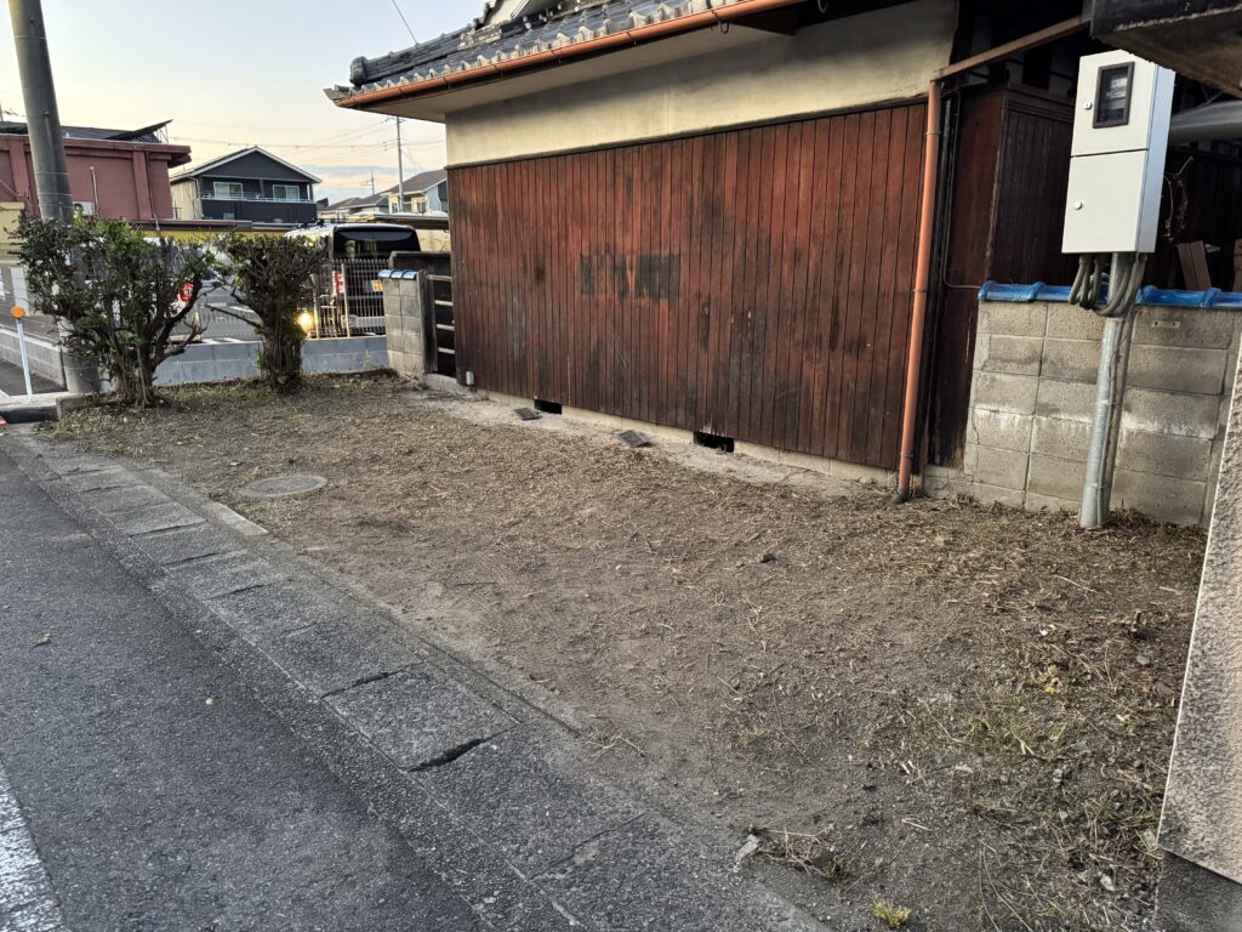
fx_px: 861
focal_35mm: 24
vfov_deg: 56.8
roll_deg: +0.4
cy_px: 466
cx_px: 621
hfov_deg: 71.6
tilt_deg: -13.9
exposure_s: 1/40
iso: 1000
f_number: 1.78
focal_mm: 6.76
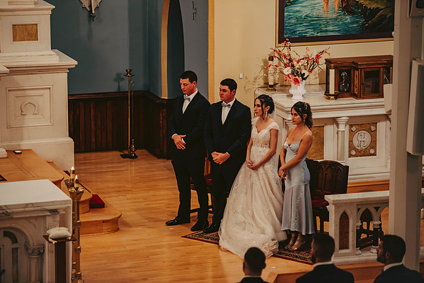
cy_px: 142
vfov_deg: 8.9
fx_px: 1826
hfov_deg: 13.2
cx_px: 212
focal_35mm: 155
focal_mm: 155
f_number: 2.8
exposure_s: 1/80
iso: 800
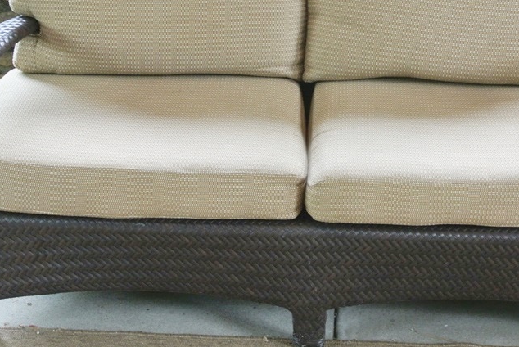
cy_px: 129
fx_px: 1183
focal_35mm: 82
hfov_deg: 24.7
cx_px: 314
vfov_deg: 16.7
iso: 450
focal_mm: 19.6
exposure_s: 1/60
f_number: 4.8
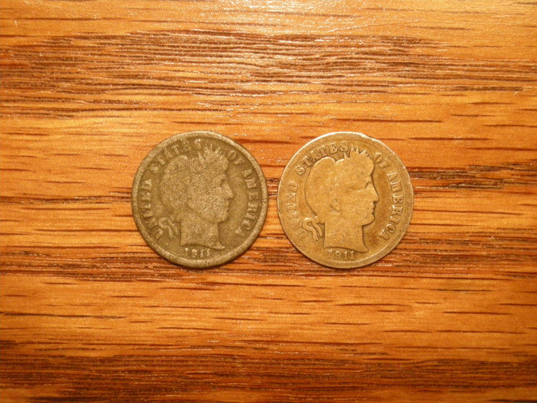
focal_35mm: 76
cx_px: 268
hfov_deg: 25.7
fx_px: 1179
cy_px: 202
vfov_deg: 19.4
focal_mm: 12.3
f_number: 3.9
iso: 400
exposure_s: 1/18
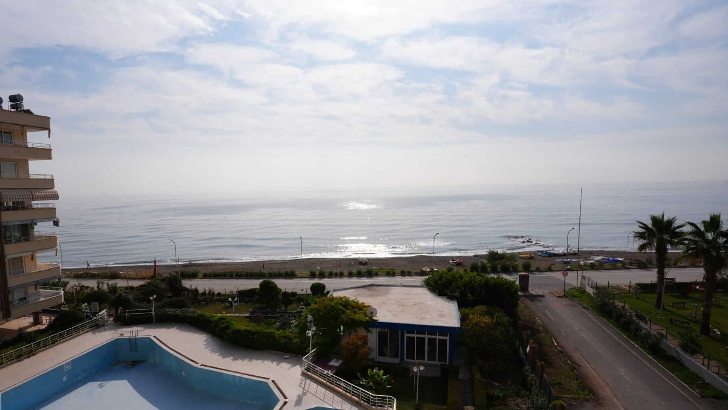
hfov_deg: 86.2
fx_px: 386
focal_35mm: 20
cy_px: 229
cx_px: 320
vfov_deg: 55.8
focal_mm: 17
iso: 100
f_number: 10
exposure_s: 1/320
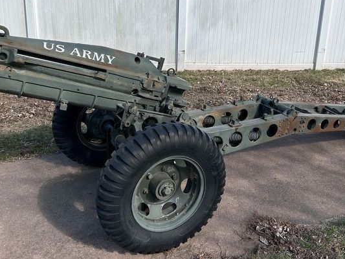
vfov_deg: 36.7
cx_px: 166
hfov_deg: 47.8
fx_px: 389
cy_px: 104
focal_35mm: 39
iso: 50
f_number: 1.5
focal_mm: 5.7
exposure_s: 1/3356
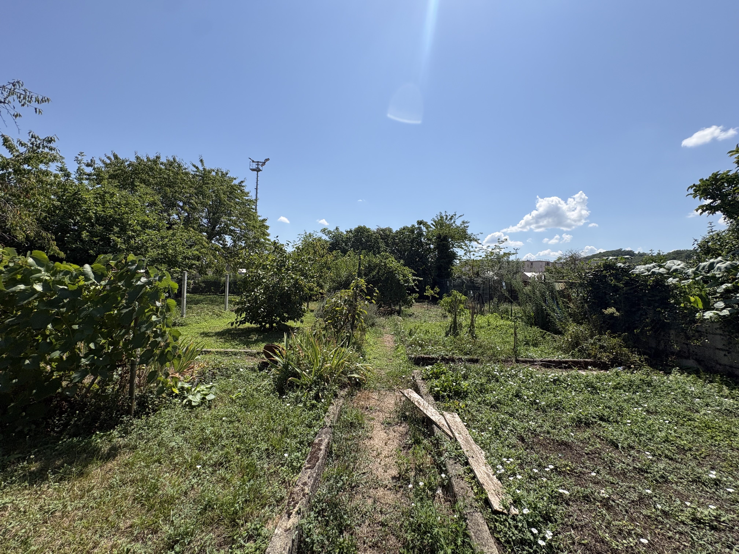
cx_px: 370
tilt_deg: -0.1
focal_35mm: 14
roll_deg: -0.1
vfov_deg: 85.7
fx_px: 299
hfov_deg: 102.1
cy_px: 277
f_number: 2.2
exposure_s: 1/2584
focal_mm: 2.22
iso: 50
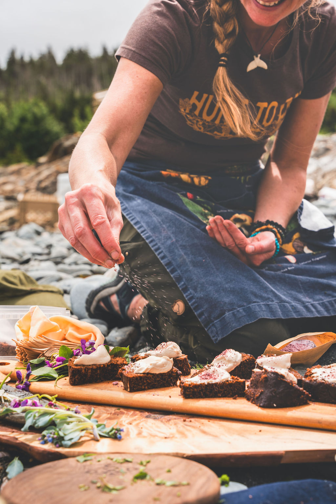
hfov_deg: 20.8
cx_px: 168
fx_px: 916
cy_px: 252
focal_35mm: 65
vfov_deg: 30.8
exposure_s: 1/400
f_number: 7.1
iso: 80
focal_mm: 65.4
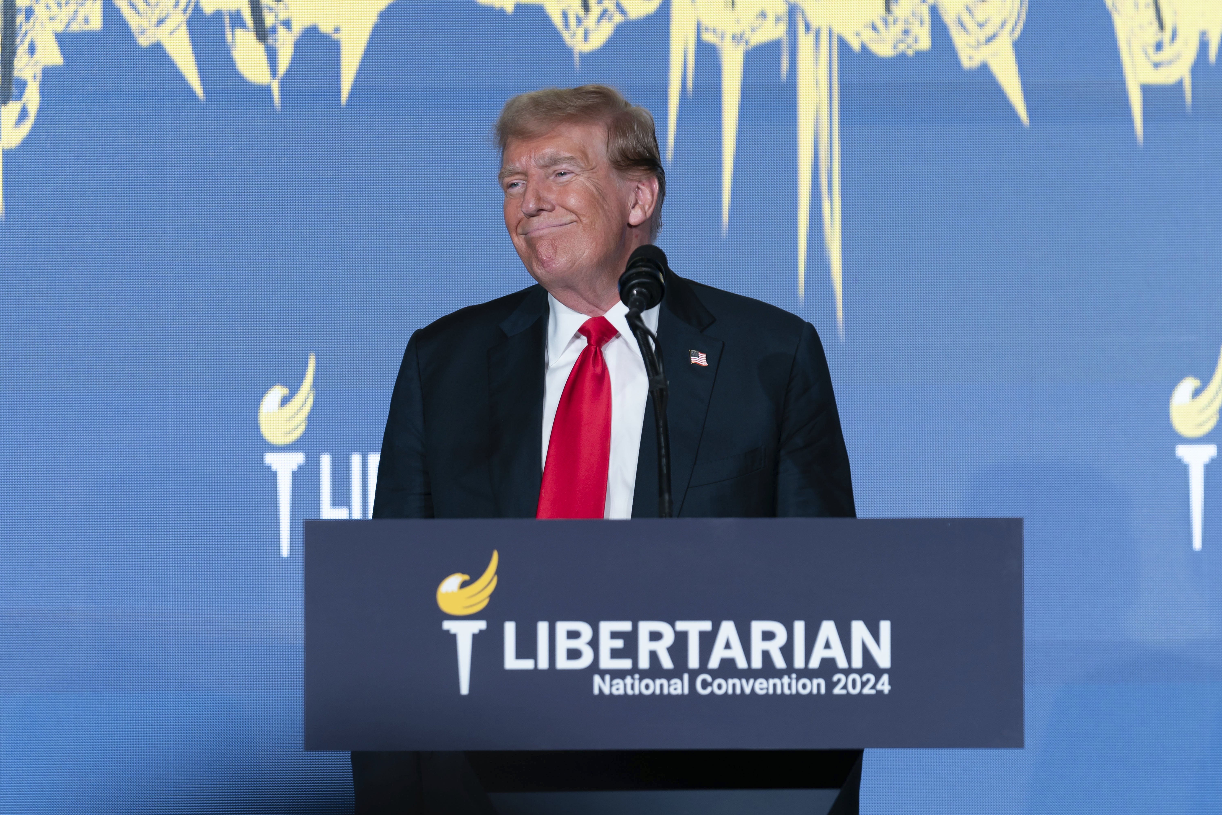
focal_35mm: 200
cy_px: 408
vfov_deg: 6.9
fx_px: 6788
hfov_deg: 10.3
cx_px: 611
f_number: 4.5
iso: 200
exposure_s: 1/50
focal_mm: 200
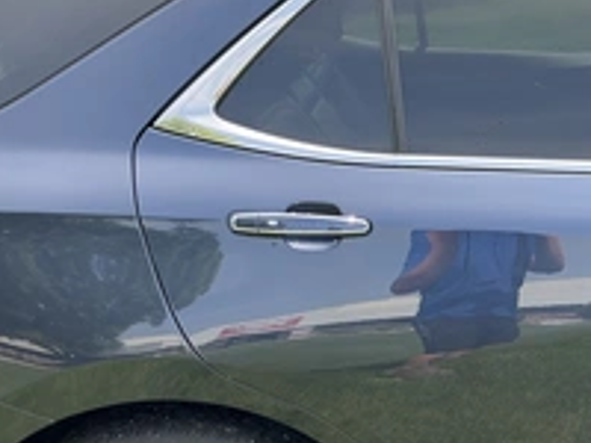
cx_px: 535
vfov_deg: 26.1
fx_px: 956
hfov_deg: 32.6
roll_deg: +1.4
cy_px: 248
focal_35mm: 56
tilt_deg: -14.5
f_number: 1.8
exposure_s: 1/270
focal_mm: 3
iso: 25
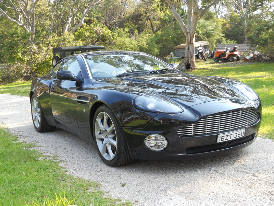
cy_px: 103
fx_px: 364
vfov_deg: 31.5
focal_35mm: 46
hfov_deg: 41.2
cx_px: 137
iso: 80
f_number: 4.3
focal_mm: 8.2
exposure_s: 1/80
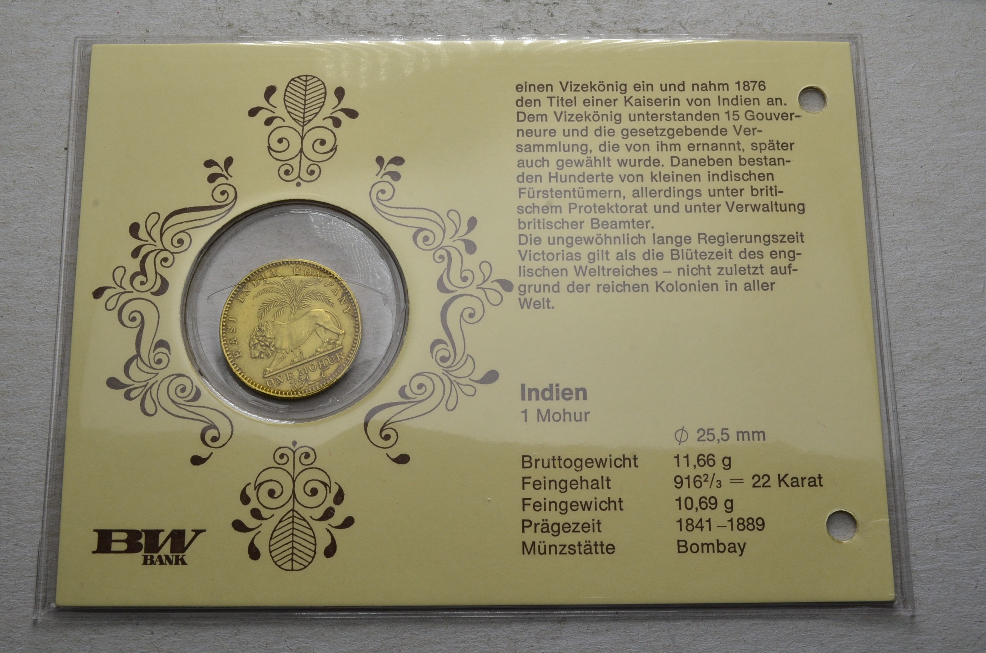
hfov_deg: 49.6
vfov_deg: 34.1
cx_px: 493
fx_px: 1066
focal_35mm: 39
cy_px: 326
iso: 400
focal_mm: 26
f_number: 14
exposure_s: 1/250
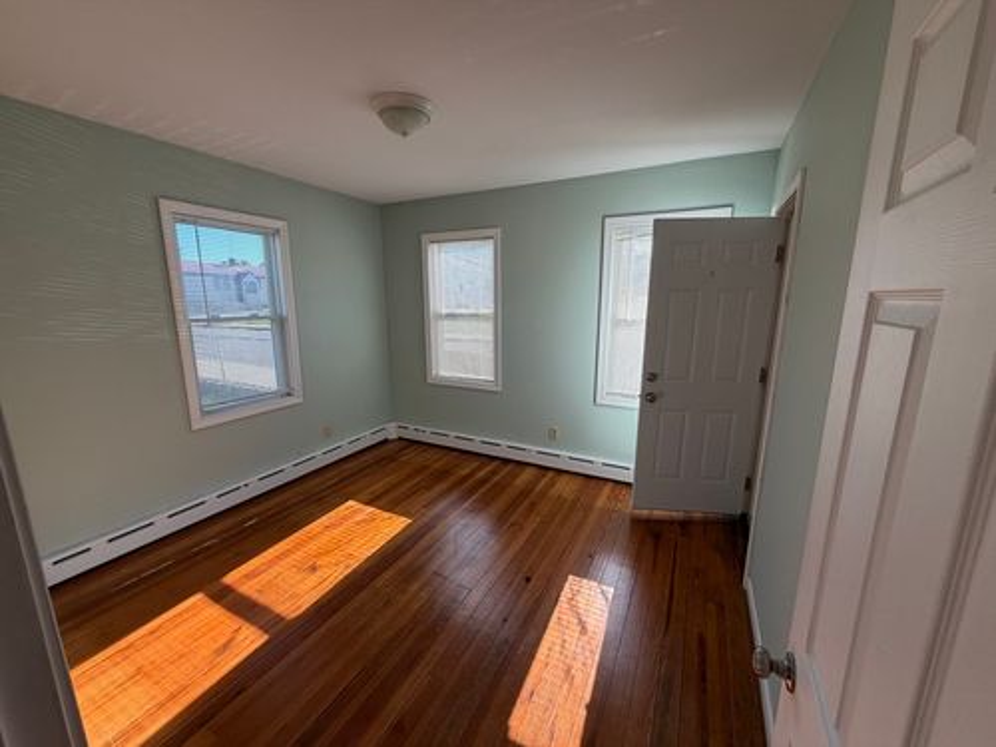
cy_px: 374
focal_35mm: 14
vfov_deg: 85.7
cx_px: 498
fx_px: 403
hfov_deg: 102.1
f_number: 2.2
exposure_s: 1/167
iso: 50
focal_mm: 2.22
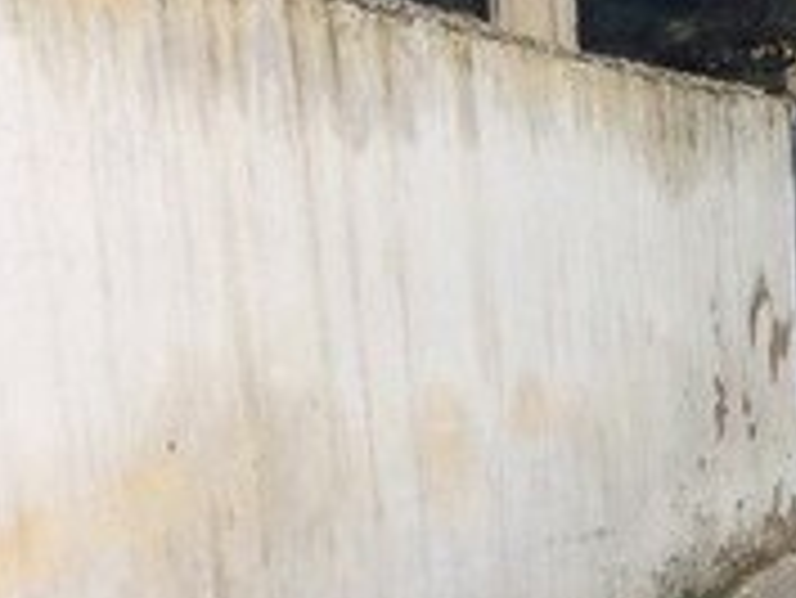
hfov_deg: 16.5
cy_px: 668
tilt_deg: -11.0
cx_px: 1214
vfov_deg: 13.4
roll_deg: +0.4
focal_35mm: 108
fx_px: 2485
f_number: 2.2
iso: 32
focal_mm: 4.15
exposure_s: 1/101
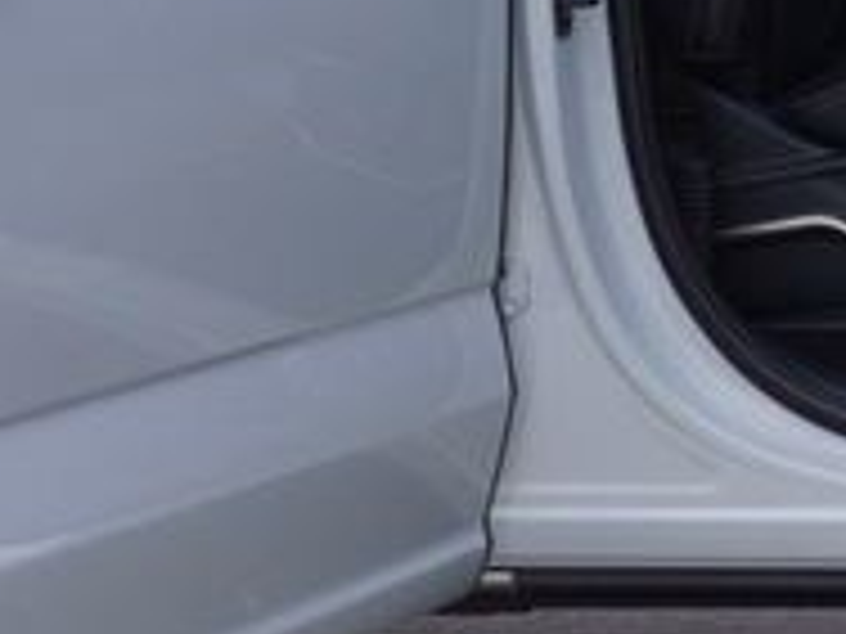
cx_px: 1220
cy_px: 99
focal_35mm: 134
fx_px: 3266
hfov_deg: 14.0
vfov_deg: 11.0
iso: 100
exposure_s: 1/125
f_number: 8
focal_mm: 17
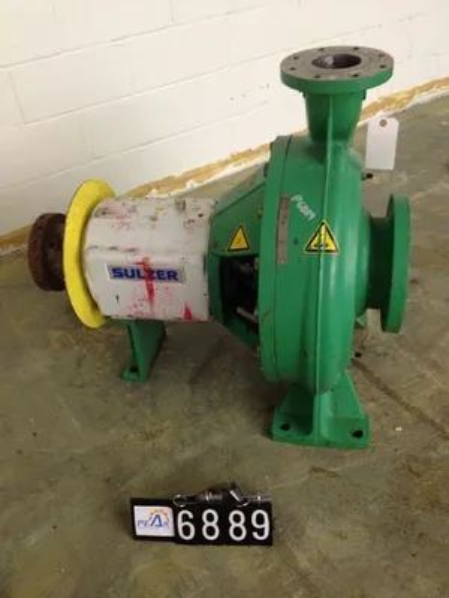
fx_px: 605
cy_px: 299
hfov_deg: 40.7
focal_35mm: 35
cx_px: 224
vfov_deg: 52.6
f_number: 2.4
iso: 125
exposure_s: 1/20
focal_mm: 4.28
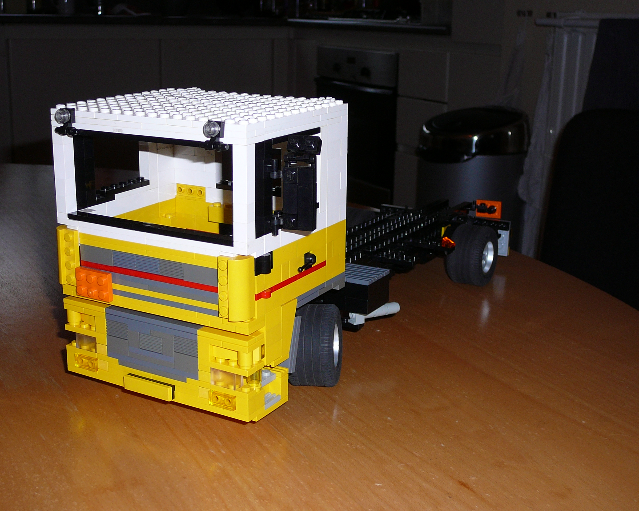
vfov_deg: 30.8
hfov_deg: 38.0
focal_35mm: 49
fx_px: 927
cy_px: 255
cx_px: 310
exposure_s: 1/30
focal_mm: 7
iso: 80
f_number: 3.3
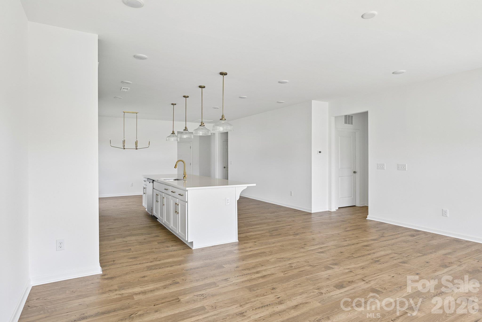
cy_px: 161
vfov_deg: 61.9
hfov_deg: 84.0
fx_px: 268
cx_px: 241
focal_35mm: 20
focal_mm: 20
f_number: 8
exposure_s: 1/20
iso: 140
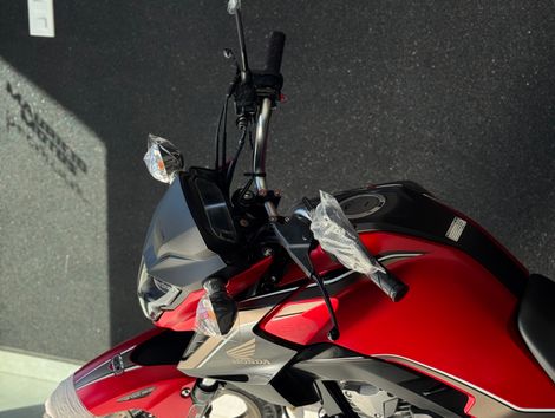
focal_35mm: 48
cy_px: 209
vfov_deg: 30.3
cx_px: 278
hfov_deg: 39.6
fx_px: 771
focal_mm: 6.76
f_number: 1.78
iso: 64
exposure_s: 1/1114
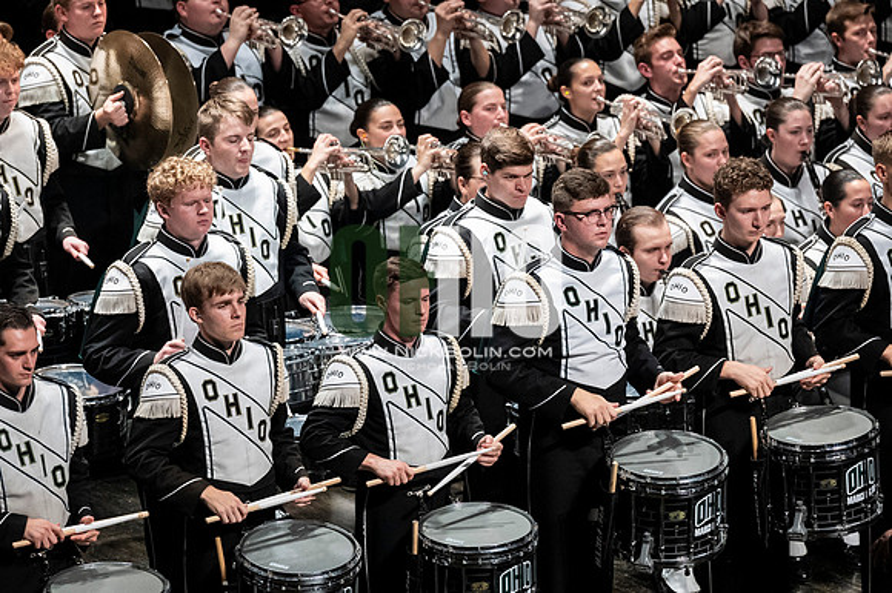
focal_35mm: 300
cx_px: 446
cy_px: 296
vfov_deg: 4.6
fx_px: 7429
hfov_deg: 6.9
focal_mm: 200
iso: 3200
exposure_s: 1/500
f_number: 4
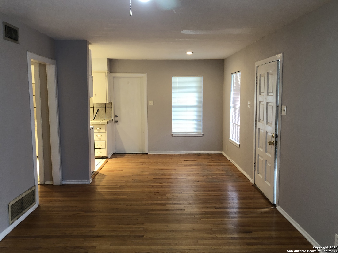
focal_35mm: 28
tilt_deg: -6.2
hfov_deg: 63.4
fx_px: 273
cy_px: 126
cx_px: 169
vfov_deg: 49.7
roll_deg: -0.8
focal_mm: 3.99
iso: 40
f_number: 1.8
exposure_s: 1/15
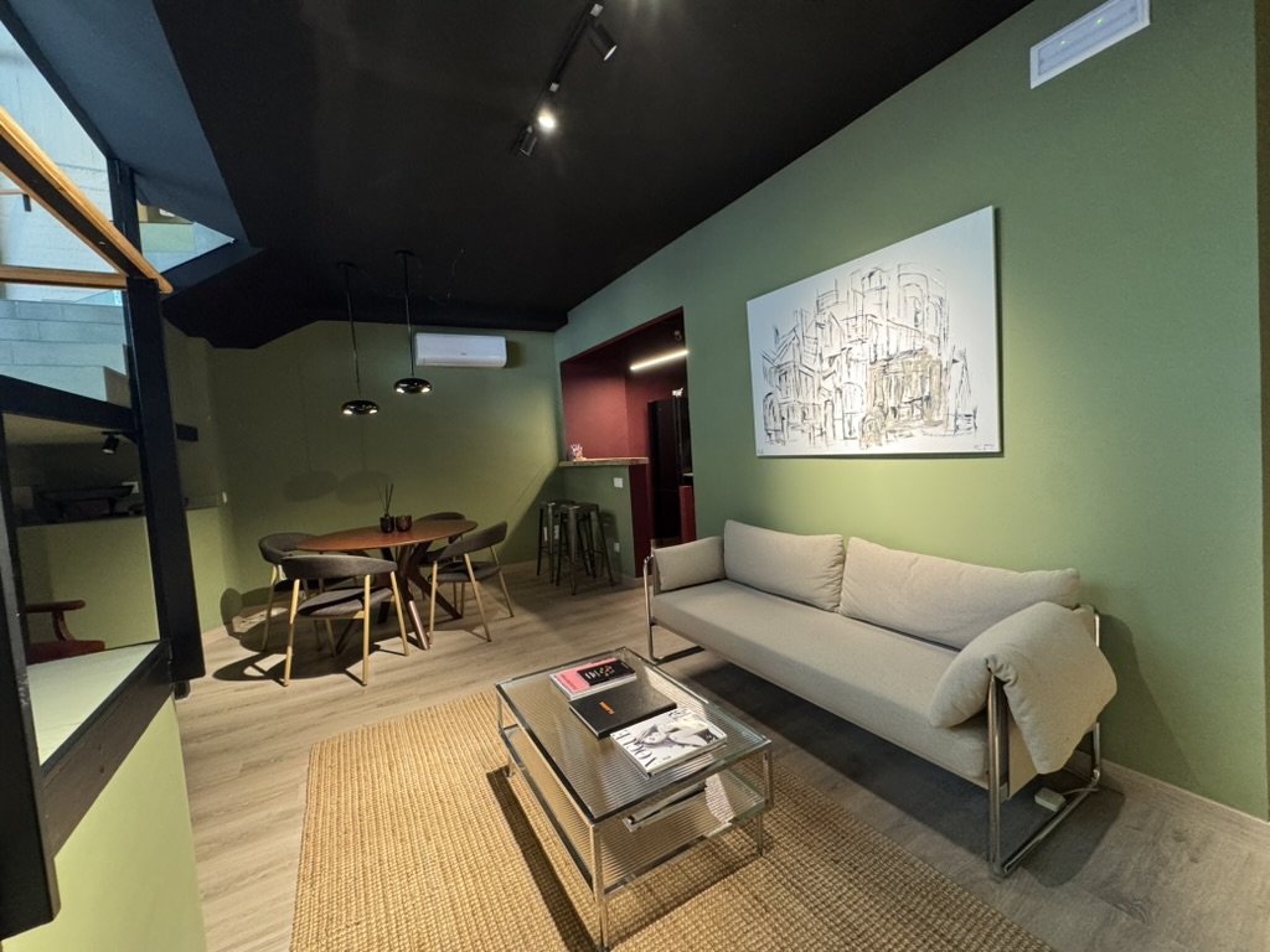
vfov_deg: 85.7
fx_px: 514
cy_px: 476
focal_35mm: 14
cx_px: 635
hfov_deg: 102.1
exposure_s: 1/50
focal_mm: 2.22
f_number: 2.2
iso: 400
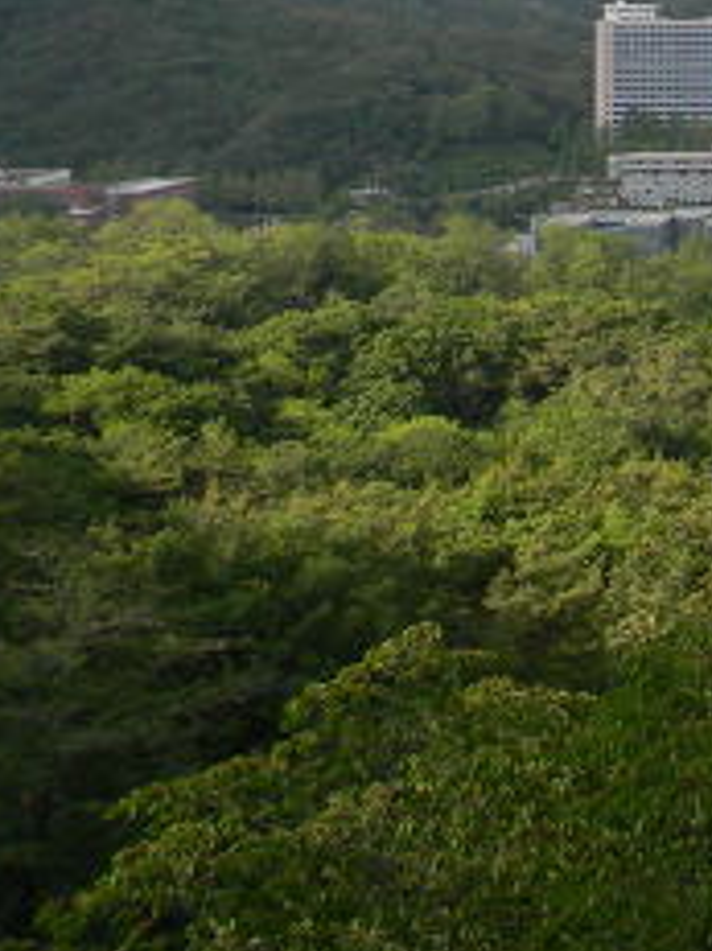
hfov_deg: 14.6
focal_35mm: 85
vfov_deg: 21.9
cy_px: -76
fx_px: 2333
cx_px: 1395
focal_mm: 5
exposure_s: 1/410
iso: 80
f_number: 3.5
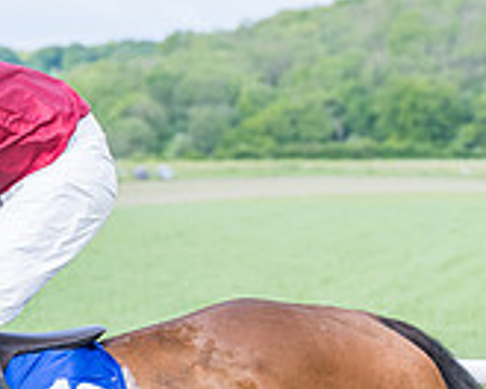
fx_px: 5049
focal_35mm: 351
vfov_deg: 4.4
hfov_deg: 5.5
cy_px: 472
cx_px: 49
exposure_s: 1/2000
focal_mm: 78
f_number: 4
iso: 400
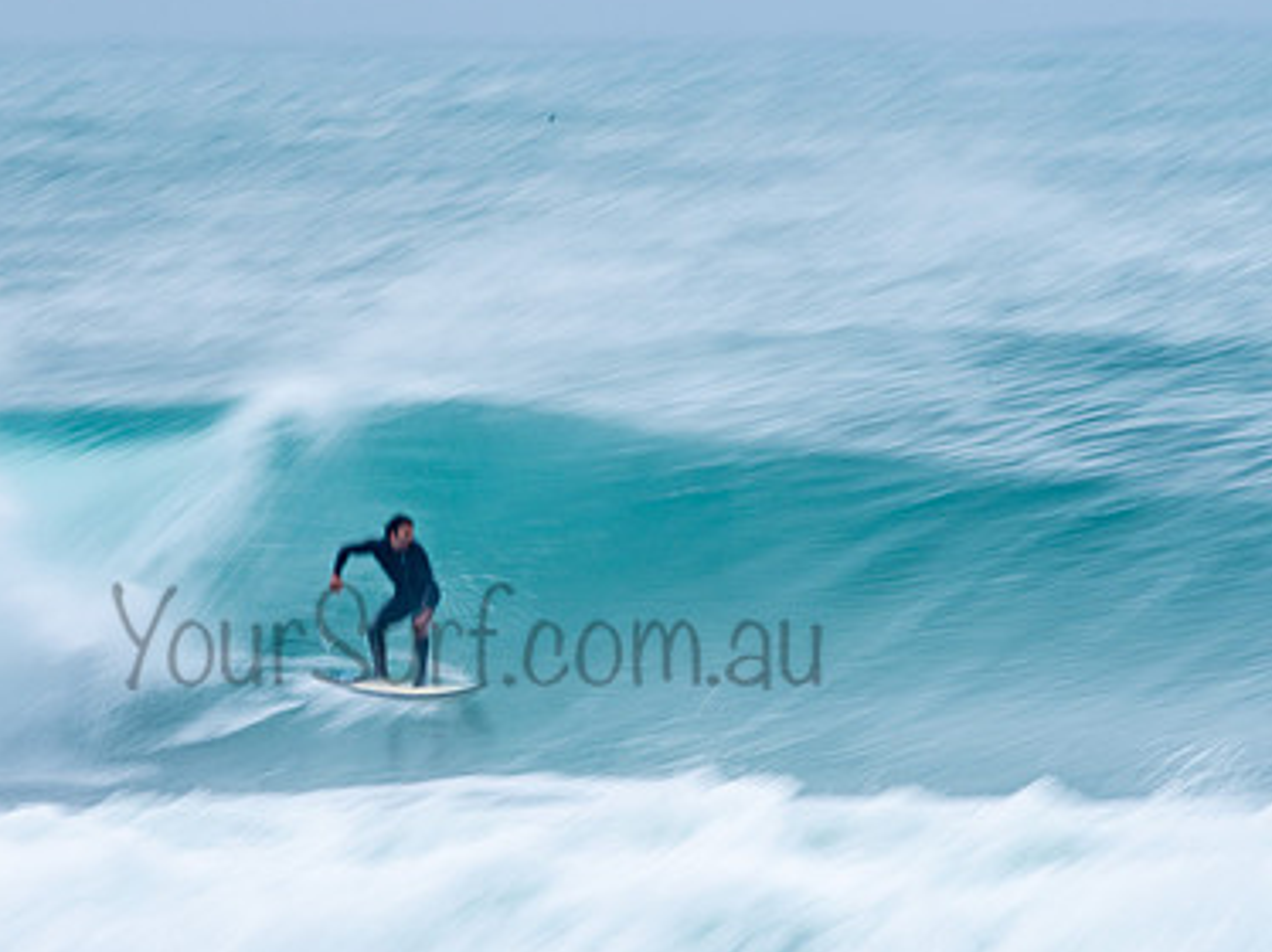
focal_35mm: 746
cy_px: 607
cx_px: 463
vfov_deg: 2.0
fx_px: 27395
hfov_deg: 2.7
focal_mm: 500
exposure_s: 1/20
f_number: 20
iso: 80
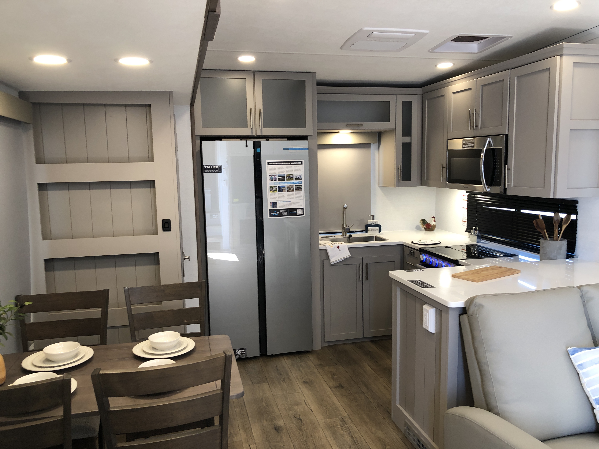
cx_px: 300
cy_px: 224
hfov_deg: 63.4
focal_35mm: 28
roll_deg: +1.2
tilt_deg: -9.3
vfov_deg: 49.7
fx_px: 485
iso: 32
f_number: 1.8
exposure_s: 1/29
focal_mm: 3.99
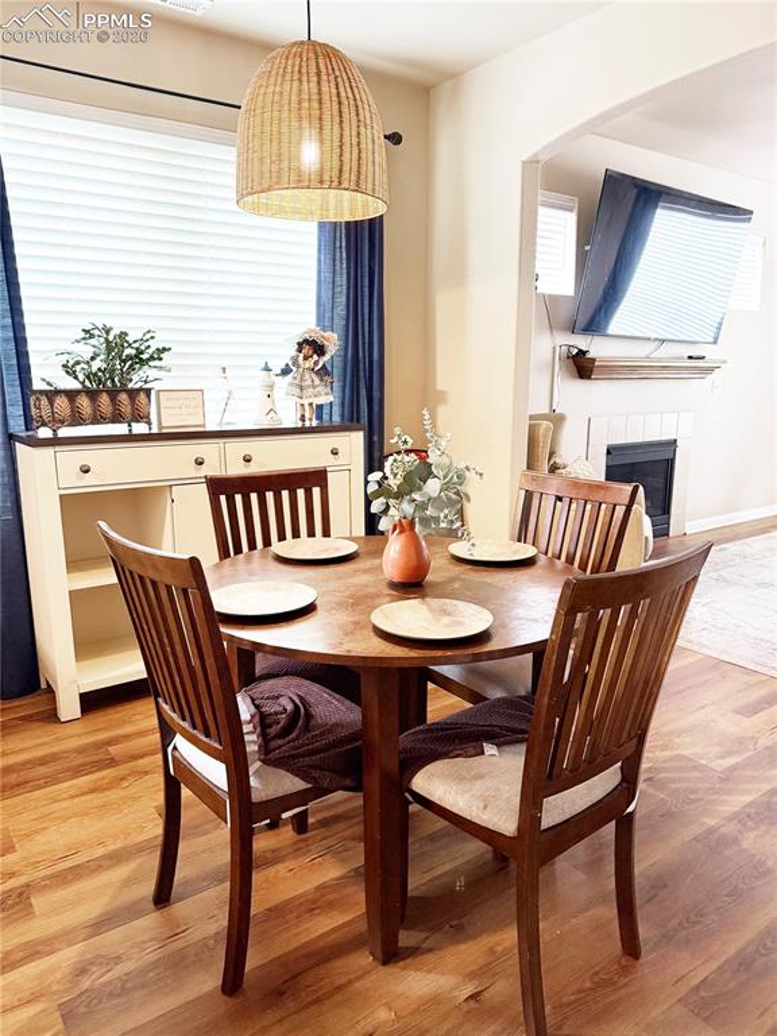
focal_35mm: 24
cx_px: 388
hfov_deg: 56.8
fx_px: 718
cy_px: 518
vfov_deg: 71.6
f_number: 1.78
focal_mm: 6.76
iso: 400
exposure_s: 1/60
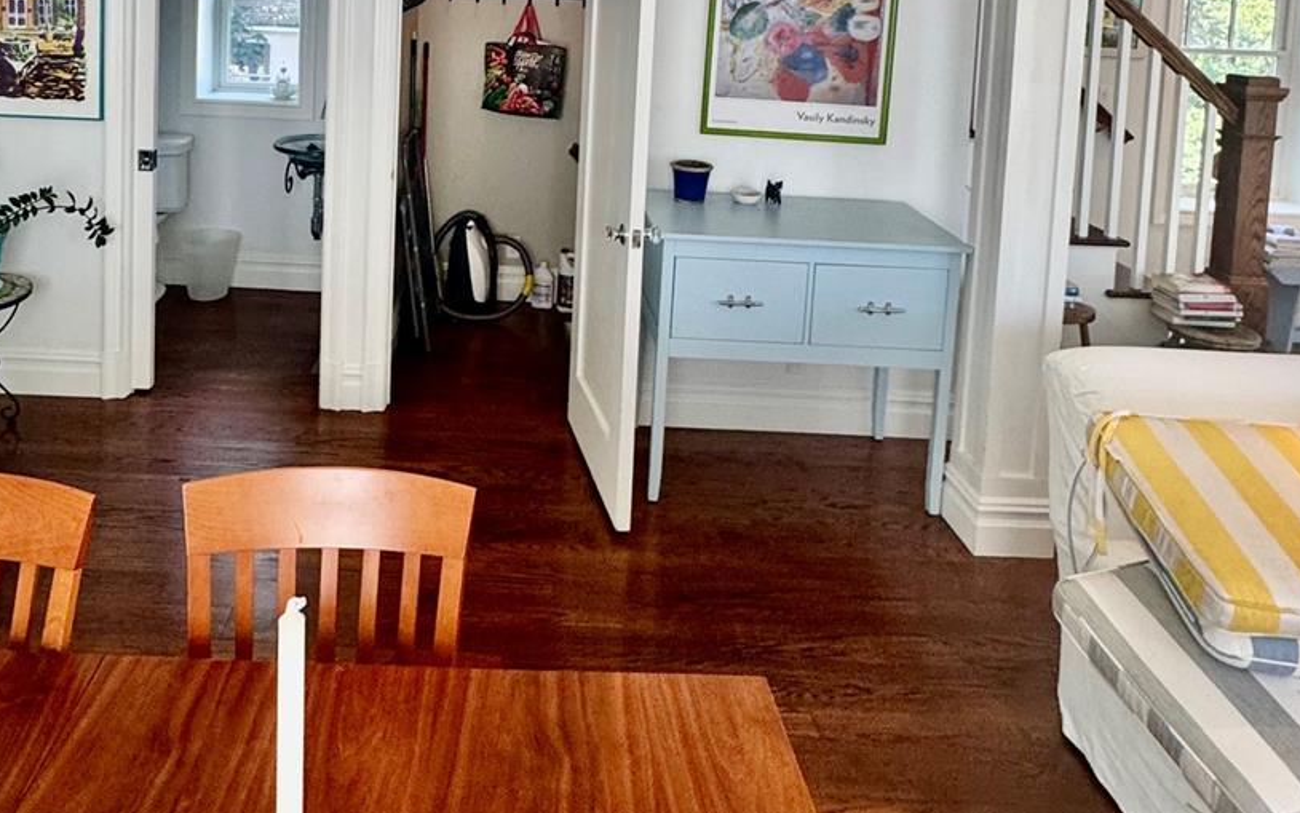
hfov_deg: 65.6
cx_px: 500
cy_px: 32
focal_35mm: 28
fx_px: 992
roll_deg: -3.3
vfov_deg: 40.1
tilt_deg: -3.9
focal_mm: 2.22
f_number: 2.2
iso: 200
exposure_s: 1/120
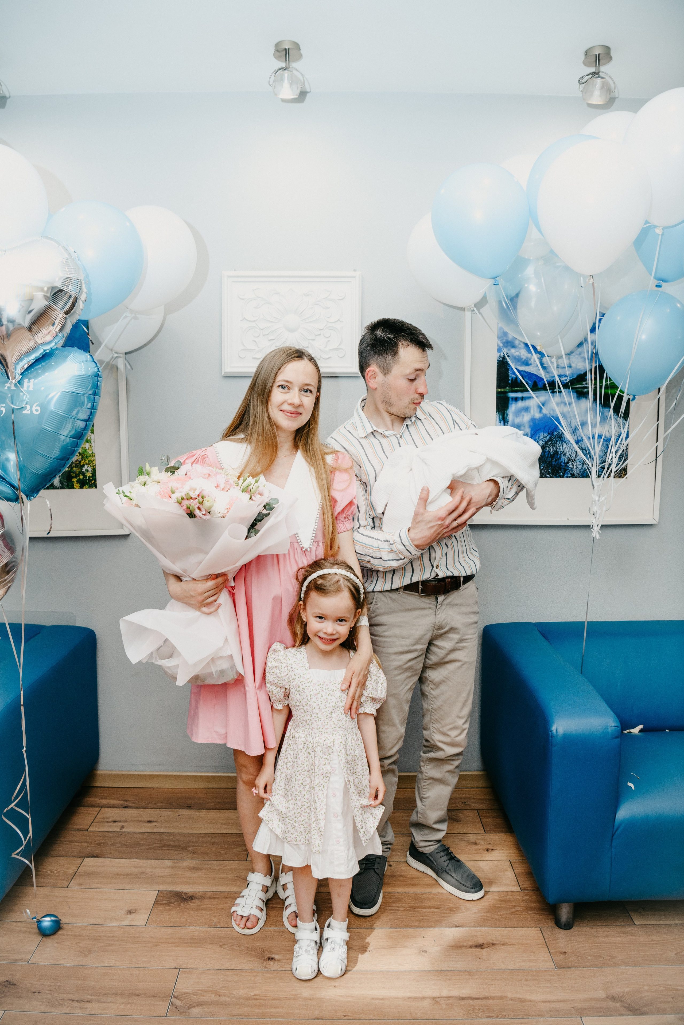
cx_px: 342
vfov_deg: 73.7
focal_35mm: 24
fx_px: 684
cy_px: 512
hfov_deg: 53.1
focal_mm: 24
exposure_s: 1/160
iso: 500
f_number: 4.5
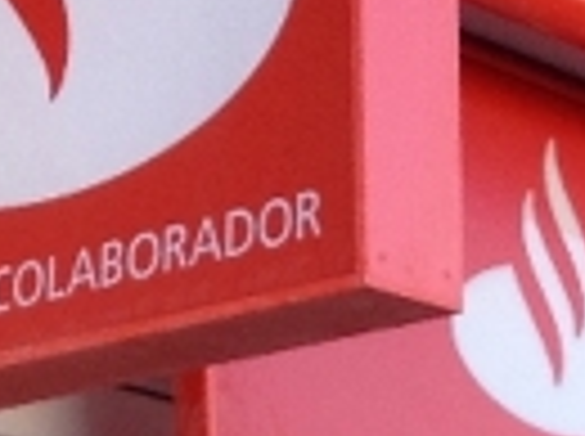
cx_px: 486
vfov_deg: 5.8
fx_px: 4099
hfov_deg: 8.1
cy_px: 1220
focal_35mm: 243
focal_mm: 4.28
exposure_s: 1/325
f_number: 2.4
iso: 50
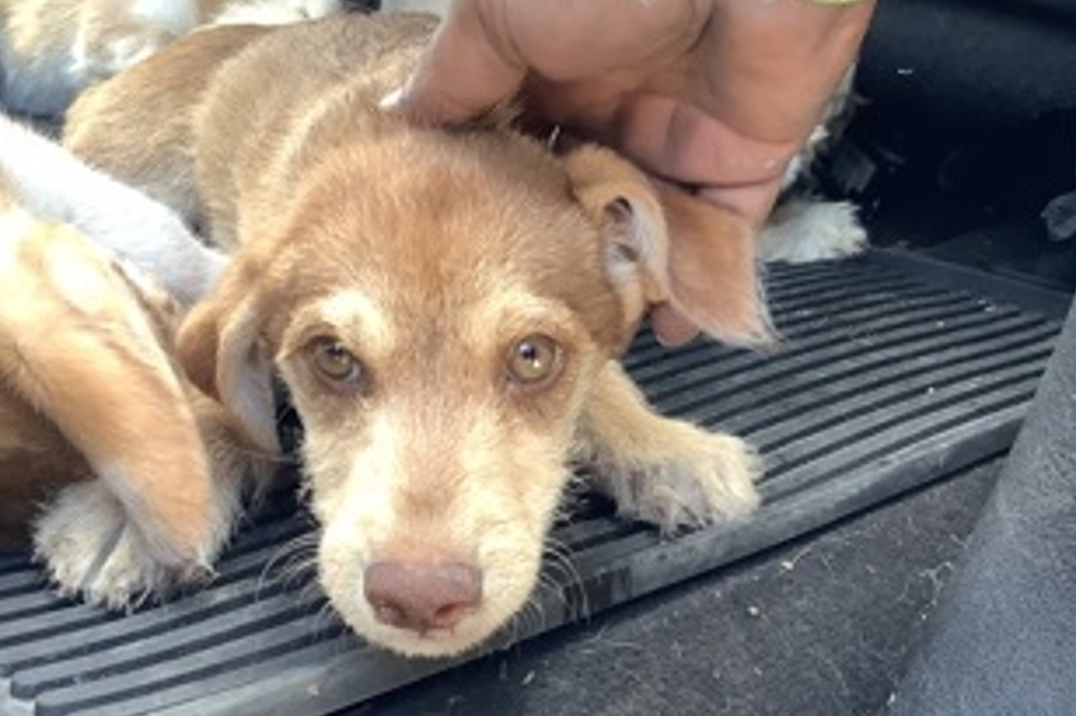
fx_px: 1314
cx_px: 536
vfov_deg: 30.4
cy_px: 433
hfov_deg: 44.5
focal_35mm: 44
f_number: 2.4
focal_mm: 3.3
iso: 125
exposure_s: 1/60
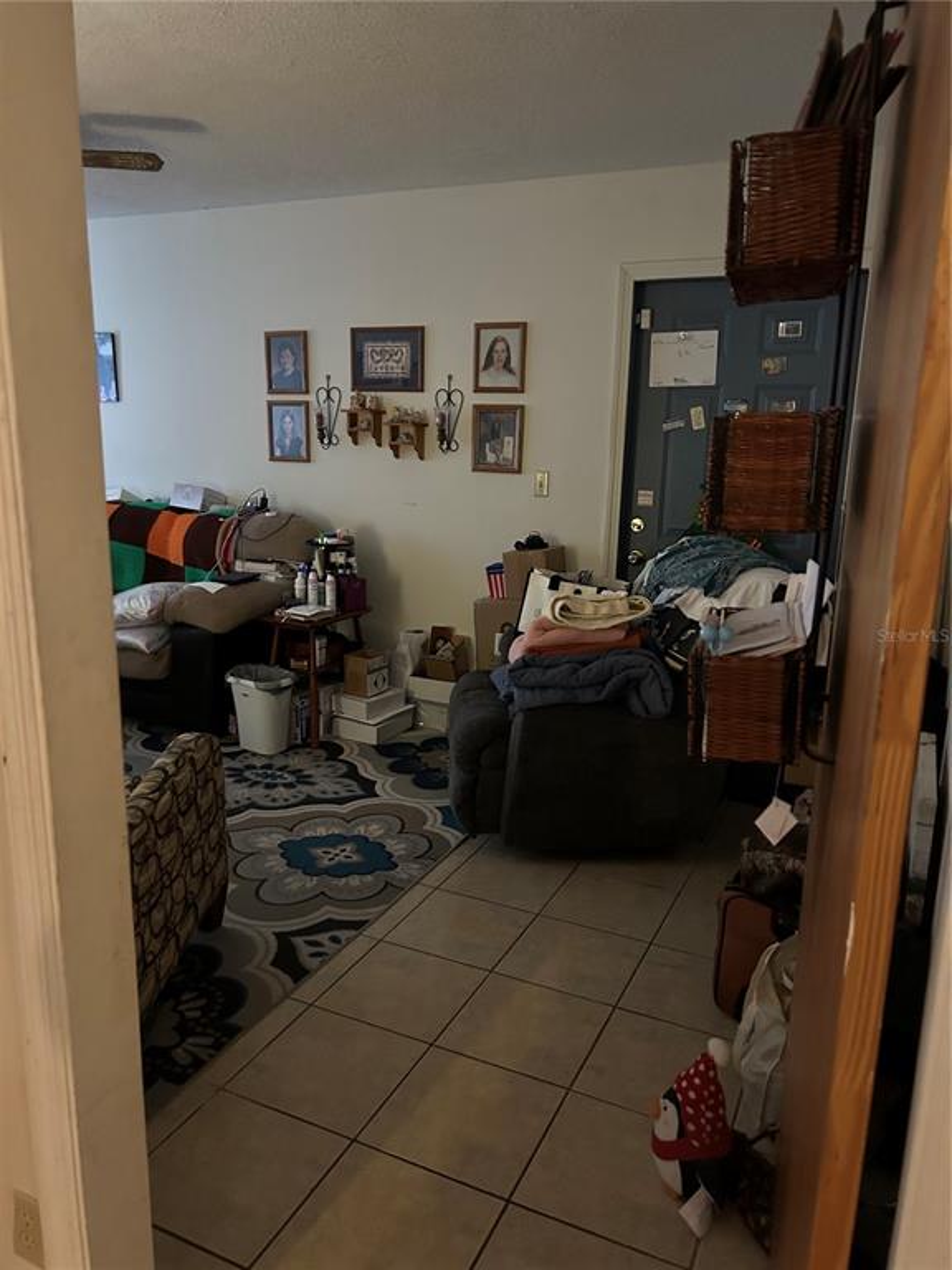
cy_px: 635
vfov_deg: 67.3
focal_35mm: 26
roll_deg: -0.9
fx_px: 953
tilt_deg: -13.5
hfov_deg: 53.1
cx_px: 476
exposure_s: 1/30
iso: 800
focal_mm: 5.7
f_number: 1.5
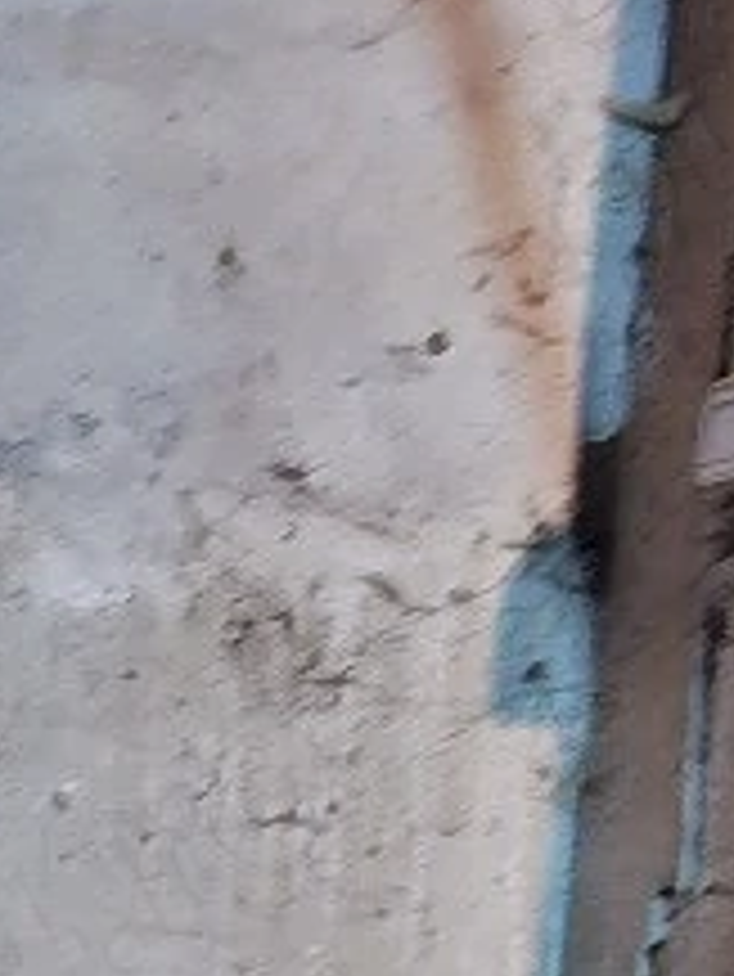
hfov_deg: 10.5
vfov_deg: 11.3
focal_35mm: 141
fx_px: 3982
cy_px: 2431
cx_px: 149
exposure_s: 1/17
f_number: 1.8
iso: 1250
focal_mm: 5.54
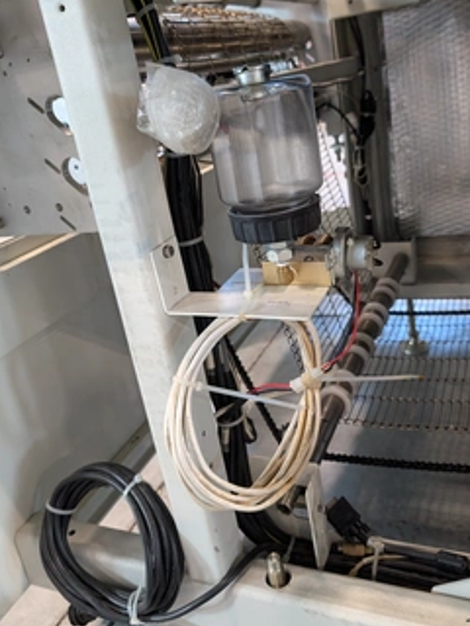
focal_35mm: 30
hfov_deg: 46.8
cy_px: 262
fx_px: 543
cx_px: 252
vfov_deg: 59.6
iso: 1412
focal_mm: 6.9
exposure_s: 1/262
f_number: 1.68
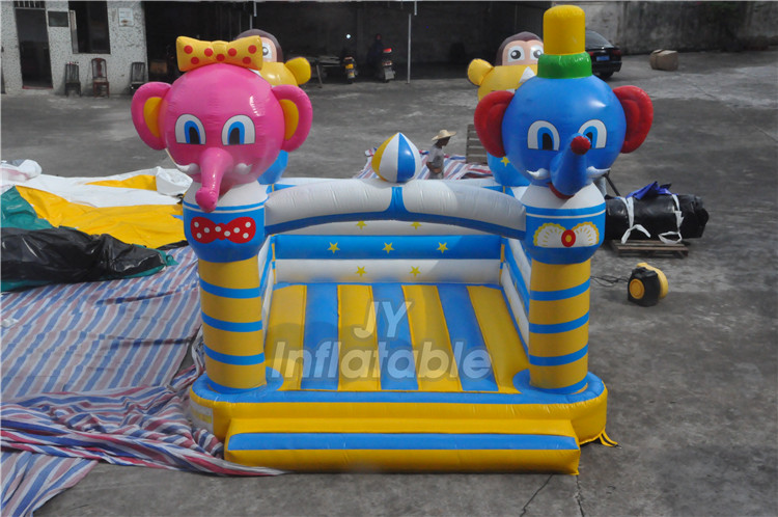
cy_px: 258
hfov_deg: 37.9
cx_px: 389
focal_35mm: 52
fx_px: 1133
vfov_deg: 25.7
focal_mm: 35
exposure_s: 1/1600
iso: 3200
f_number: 20
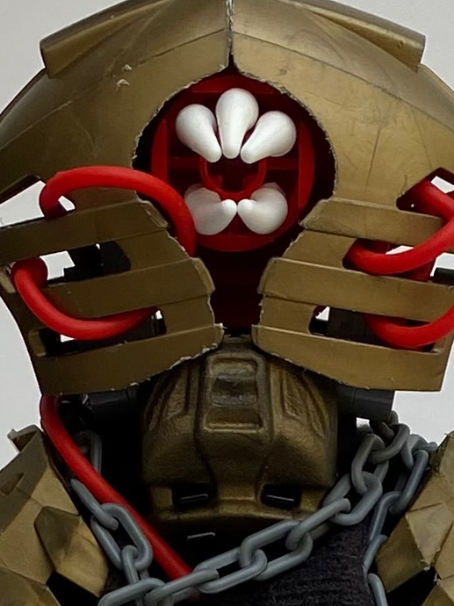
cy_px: 1334
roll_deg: -0.9
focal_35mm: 152
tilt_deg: -6.7
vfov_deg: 11.3
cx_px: 294
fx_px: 2660
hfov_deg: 9.8
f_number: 1.8
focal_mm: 4.25
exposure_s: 1/702
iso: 32
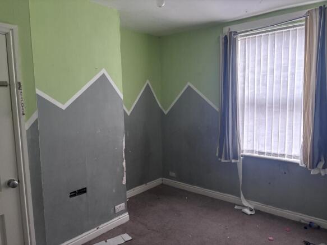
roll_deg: +1.3
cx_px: 164
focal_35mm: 26
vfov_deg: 53.0
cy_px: 122
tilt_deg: -6.4
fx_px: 246
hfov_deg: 67.3
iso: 500
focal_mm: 5.96
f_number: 1.6
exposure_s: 1/60
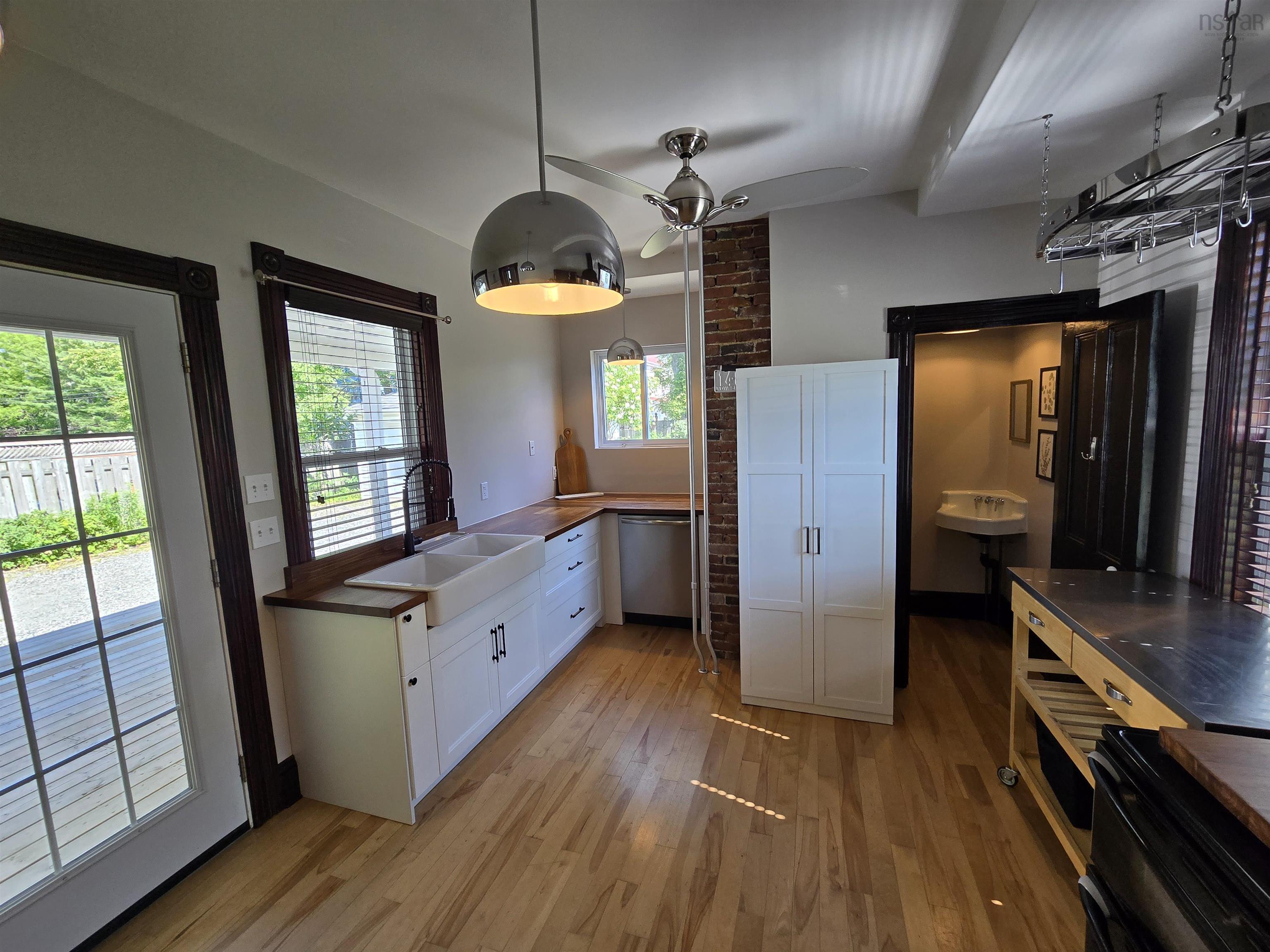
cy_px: 476
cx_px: 635
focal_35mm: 13
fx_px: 477
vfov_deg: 89.9
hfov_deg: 106.2
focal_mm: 2.2
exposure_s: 1/120
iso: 80
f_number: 2.2
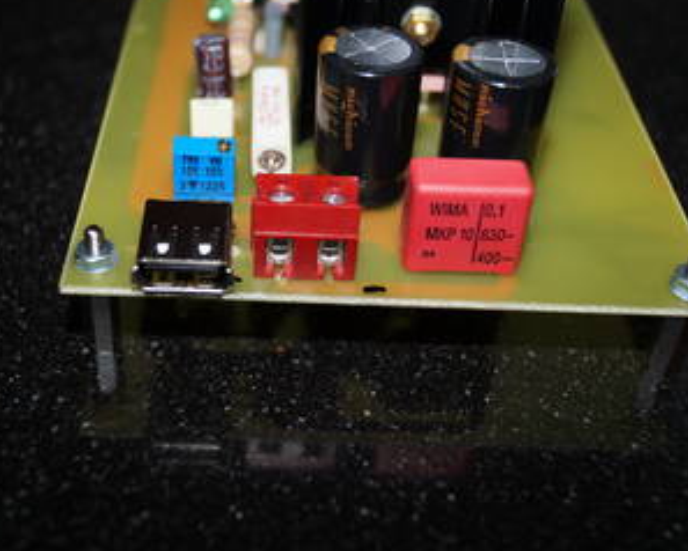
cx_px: 317
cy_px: 255
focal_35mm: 53
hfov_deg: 35.3
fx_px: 1080
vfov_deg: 28.6
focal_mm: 28
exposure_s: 1/60
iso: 100
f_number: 4.5
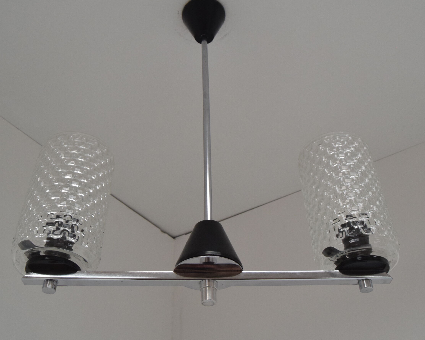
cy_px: 154
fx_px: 478
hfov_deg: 47.9
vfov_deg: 39.1
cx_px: 210
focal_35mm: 38
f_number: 7.1
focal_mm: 20
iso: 1600
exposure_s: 1/200
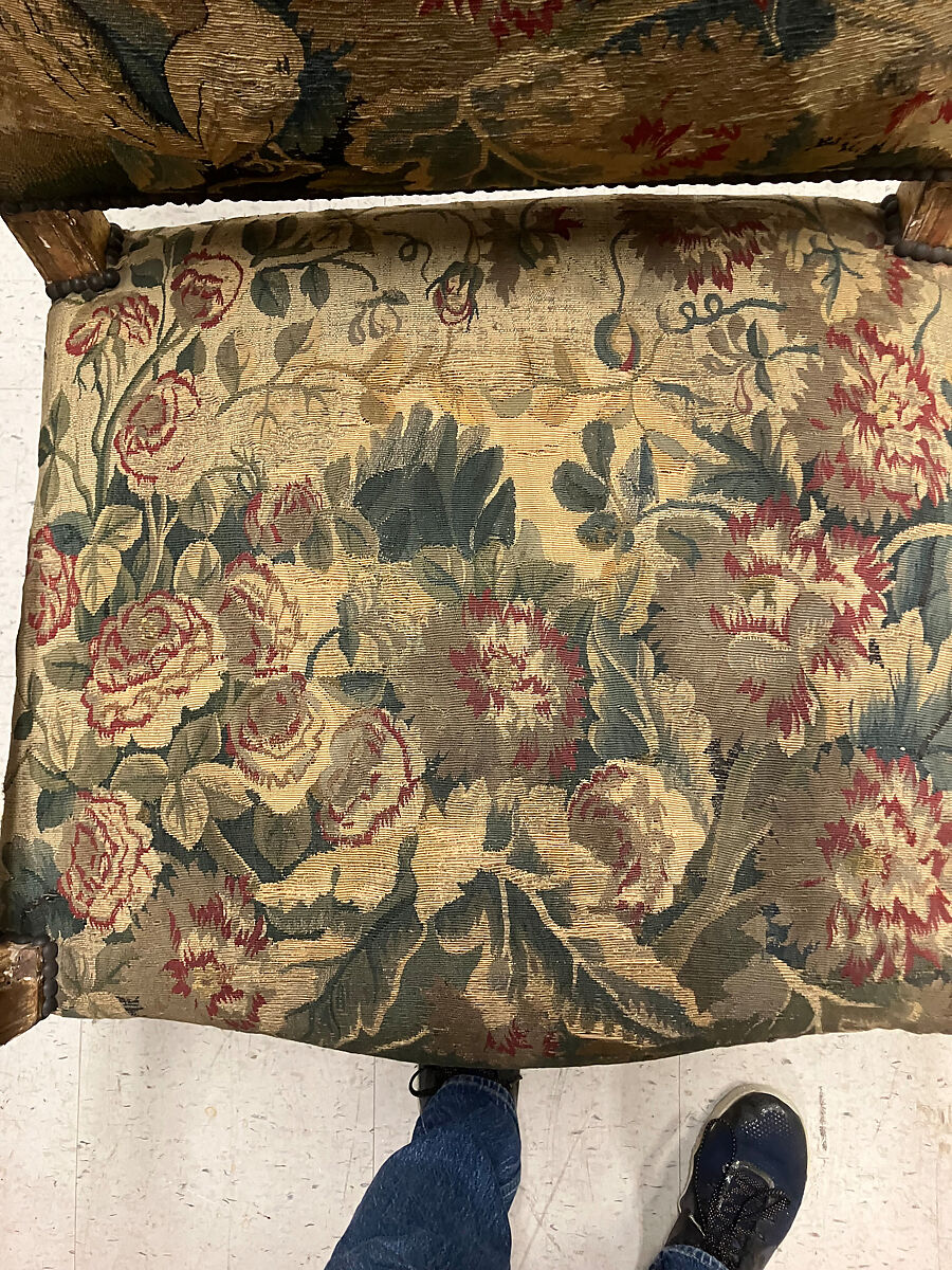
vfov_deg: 63.4
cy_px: 635
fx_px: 1027
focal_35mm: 28
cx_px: 476
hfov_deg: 49.7
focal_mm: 3.99
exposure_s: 1/40
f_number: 1.8
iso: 250
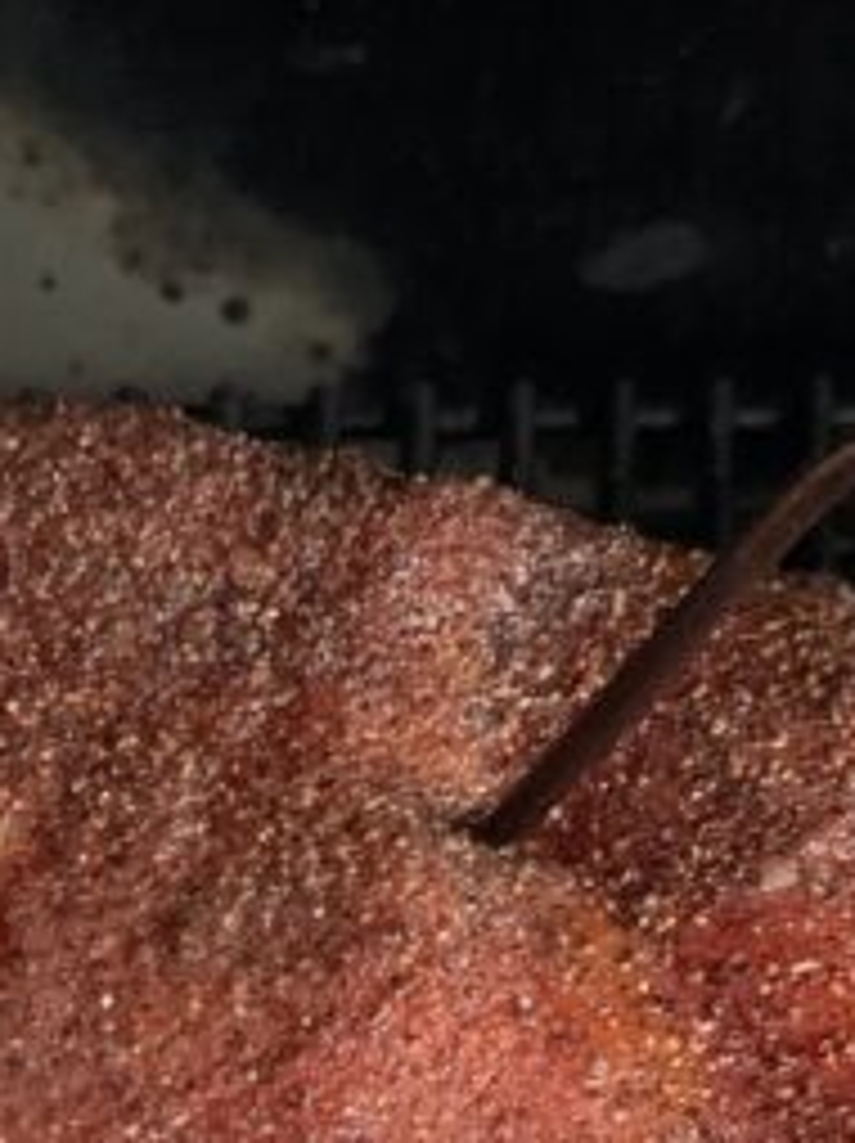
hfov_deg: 18.0
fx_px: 2705
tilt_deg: -46.2
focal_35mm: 82
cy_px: 1143
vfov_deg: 22.9
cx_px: 446
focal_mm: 4.25
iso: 800
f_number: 1.8
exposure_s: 1/15
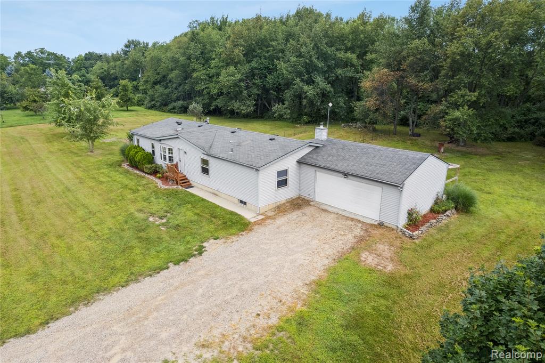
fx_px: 333
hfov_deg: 78.6
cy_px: 182
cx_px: 272
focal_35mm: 22
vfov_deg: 57.1
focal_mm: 8.38
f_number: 2.8
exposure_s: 1/1000
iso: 100
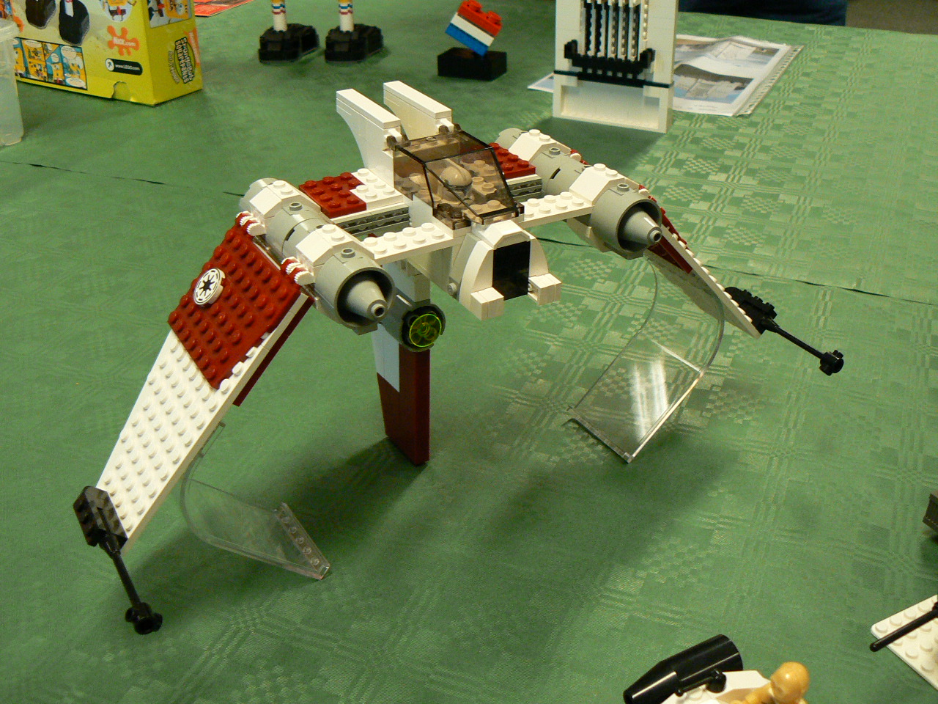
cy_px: 352
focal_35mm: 37
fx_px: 1003
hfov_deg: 50.1
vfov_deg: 38.7
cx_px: 469
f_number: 2.8
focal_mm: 6
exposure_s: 1/25
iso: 200
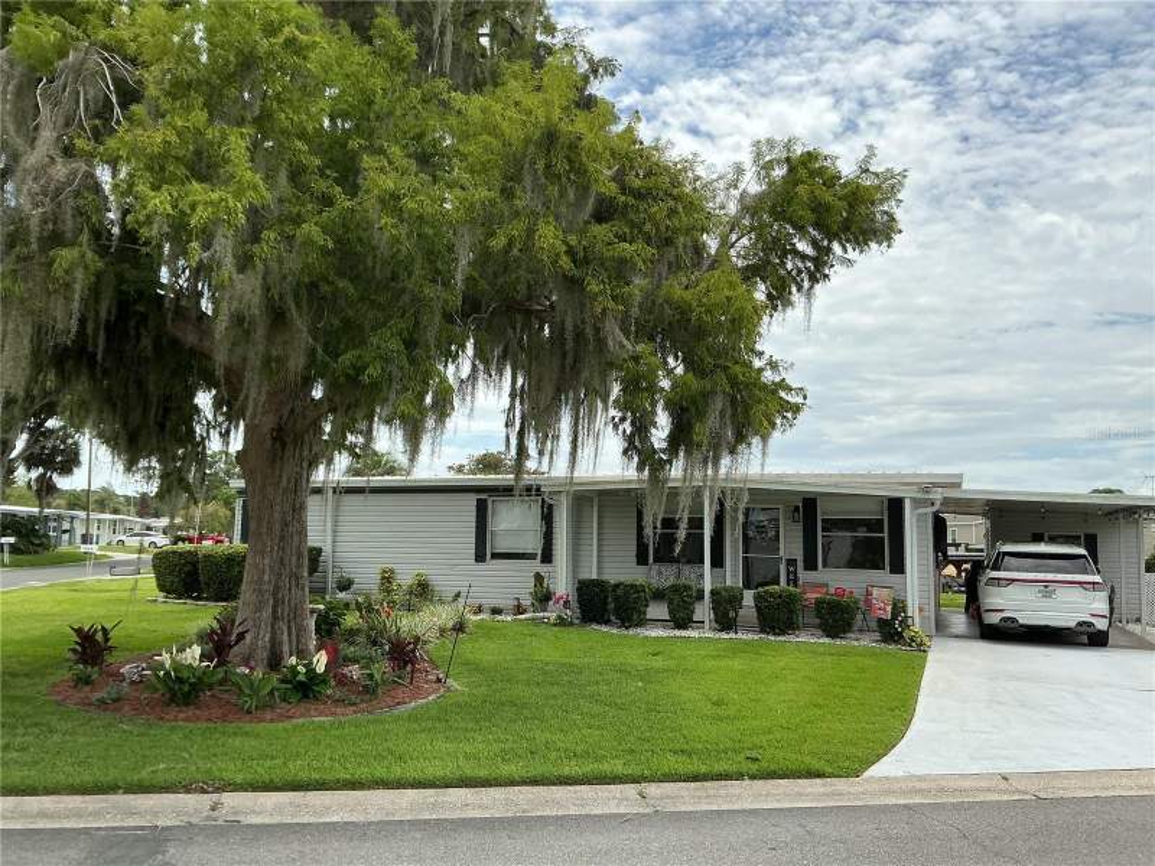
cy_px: 433
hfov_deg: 61.7
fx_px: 968
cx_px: 578
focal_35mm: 29
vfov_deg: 48.2
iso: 25
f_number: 1.8
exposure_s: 1/2320
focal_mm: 3
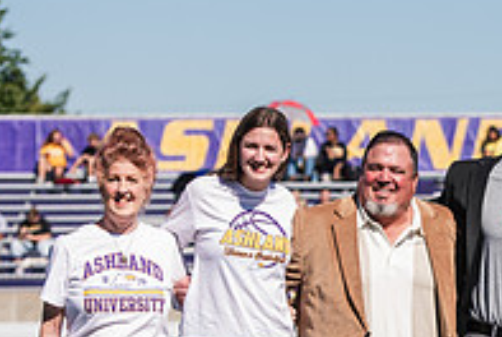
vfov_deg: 4.7
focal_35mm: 294
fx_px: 4106
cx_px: 581
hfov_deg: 7.0
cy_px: 333
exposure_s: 1/640
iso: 80
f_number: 4.5
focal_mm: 100
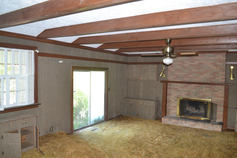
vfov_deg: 47.9
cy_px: 79
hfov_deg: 67.4
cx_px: 118
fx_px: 178
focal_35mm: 27
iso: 560
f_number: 3.5
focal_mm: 18
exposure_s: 1/15
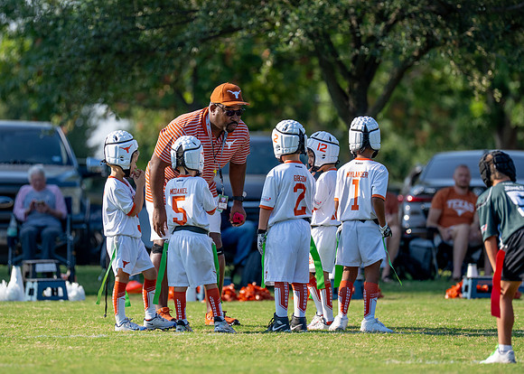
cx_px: 253
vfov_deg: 4.6
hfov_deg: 6.4
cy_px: 185
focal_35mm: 313
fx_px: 4657
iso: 250
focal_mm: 200
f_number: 2.8
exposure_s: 1/2500
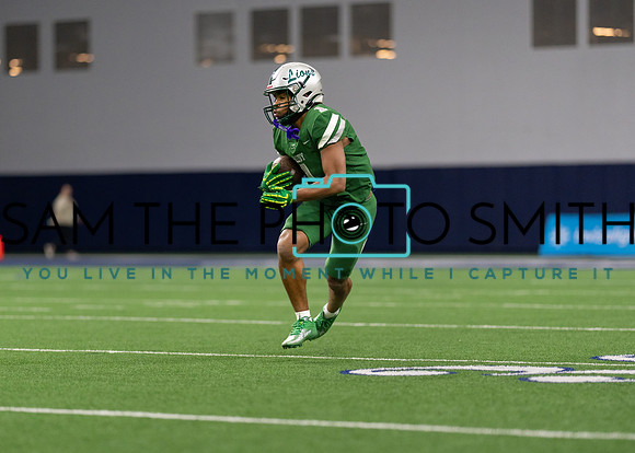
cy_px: 266
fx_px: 3519
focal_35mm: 195
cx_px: 264
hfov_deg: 10.3
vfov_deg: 7.4
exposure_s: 1/1600
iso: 1000
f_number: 1.8
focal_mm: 135
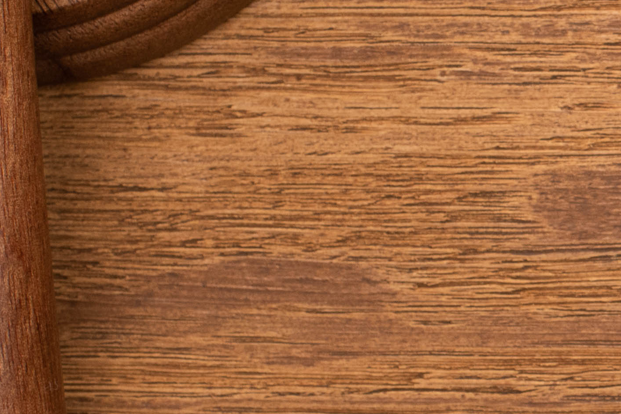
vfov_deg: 5.3
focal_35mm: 261
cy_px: 180
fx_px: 4503
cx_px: 1152
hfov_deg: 7.6
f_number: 9
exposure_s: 1/160
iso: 200
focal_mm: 50
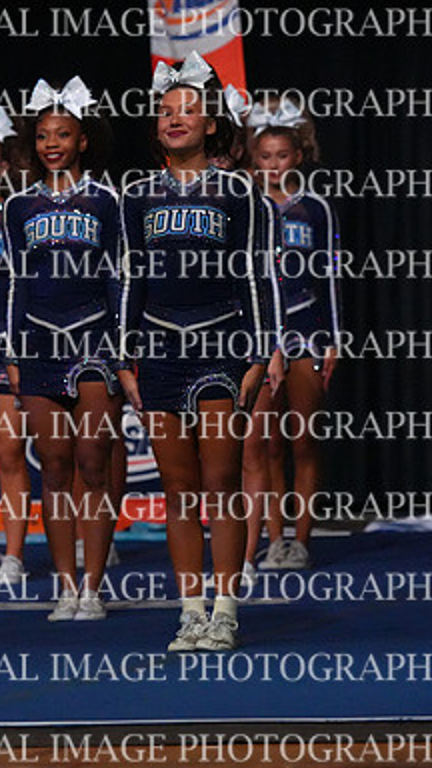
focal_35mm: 348
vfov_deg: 6.2
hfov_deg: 3.5
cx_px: 168
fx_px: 7087
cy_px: 385
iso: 16000
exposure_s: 1/1250
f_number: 5.6
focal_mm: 220
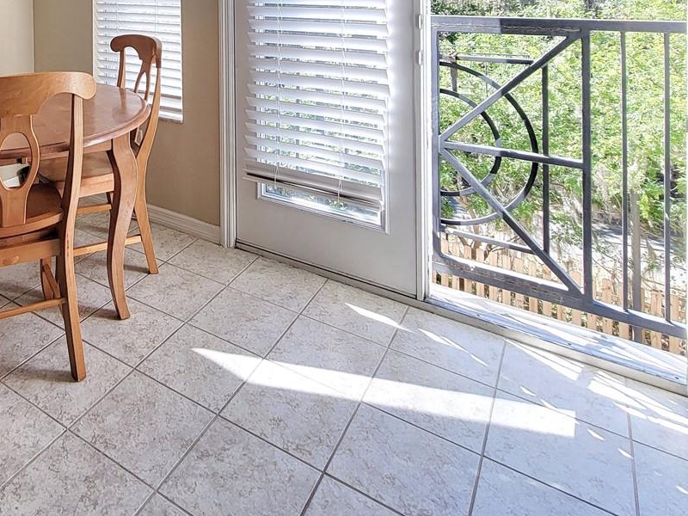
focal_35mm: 26
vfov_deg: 47.3
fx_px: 517
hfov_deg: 60.7
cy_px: 44
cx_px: 118
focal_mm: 2.2
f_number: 2.2
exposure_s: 1/201
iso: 50
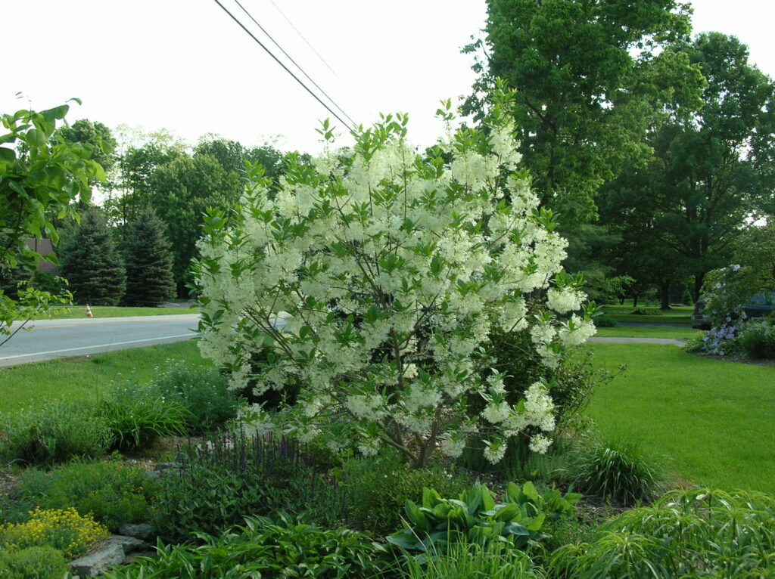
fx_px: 805
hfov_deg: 51.4
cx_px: 388
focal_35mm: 36
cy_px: 290
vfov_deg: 39.6
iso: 50
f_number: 3.7
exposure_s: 1/190
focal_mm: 6
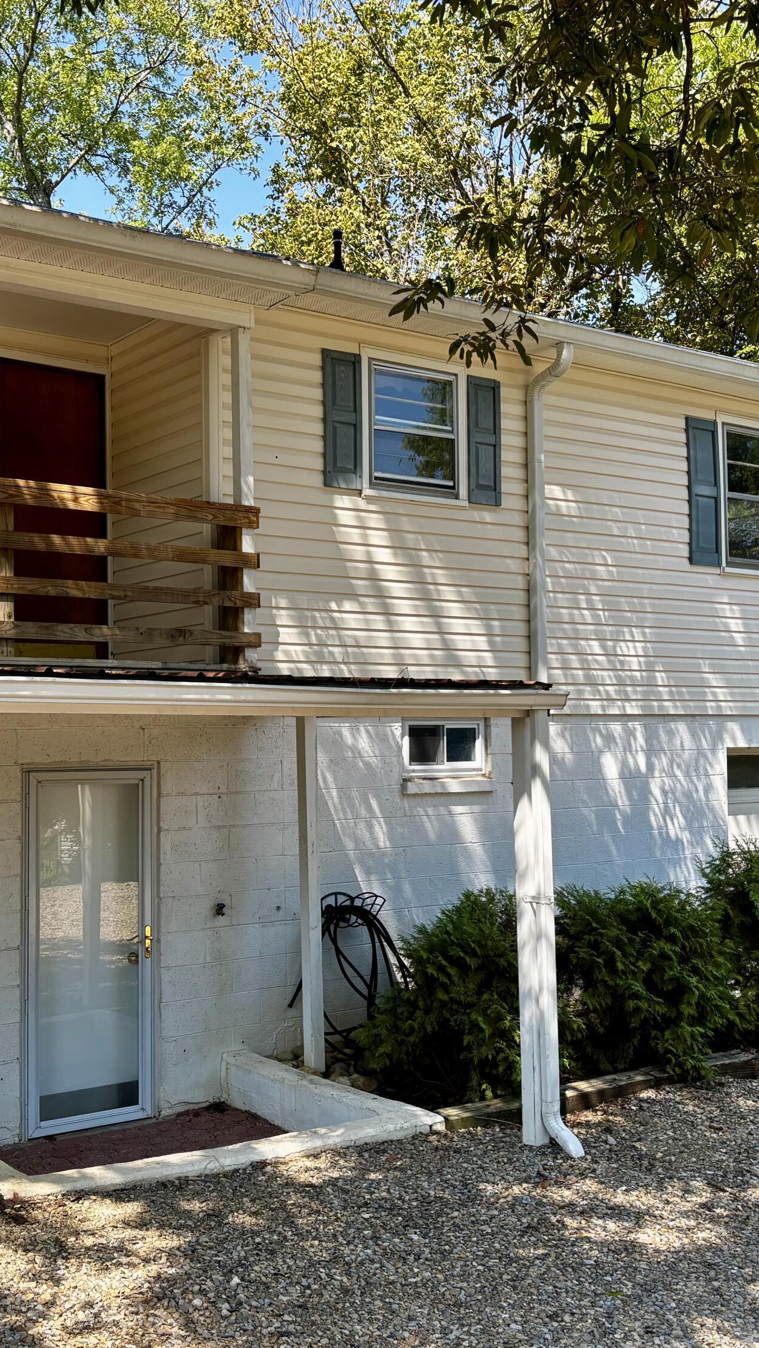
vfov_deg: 52.8
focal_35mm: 38
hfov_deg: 30.8
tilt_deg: +3.4
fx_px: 1359
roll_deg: +0.5
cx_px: 226
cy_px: 673
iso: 50
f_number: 1.6
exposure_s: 1/736
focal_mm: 5.96
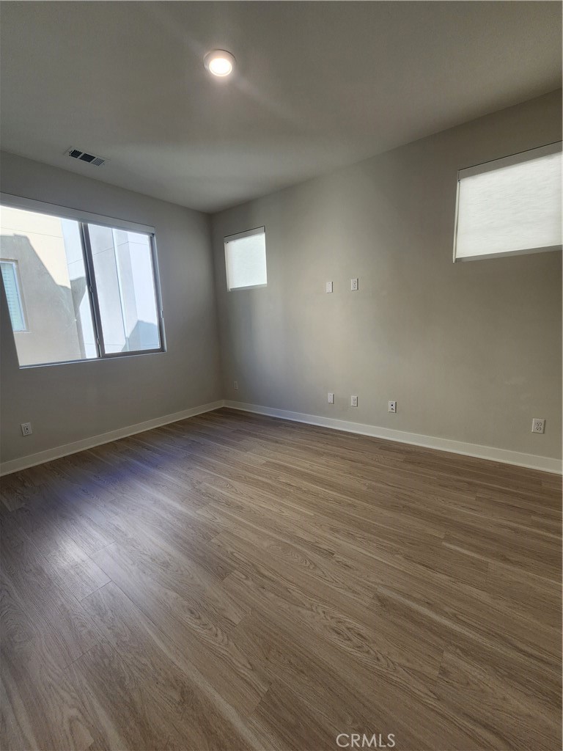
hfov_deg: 89.9
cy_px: 376
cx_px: 282
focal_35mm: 13
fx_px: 282
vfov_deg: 106.2
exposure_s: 1/120
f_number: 2.2
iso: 80
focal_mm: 2.2
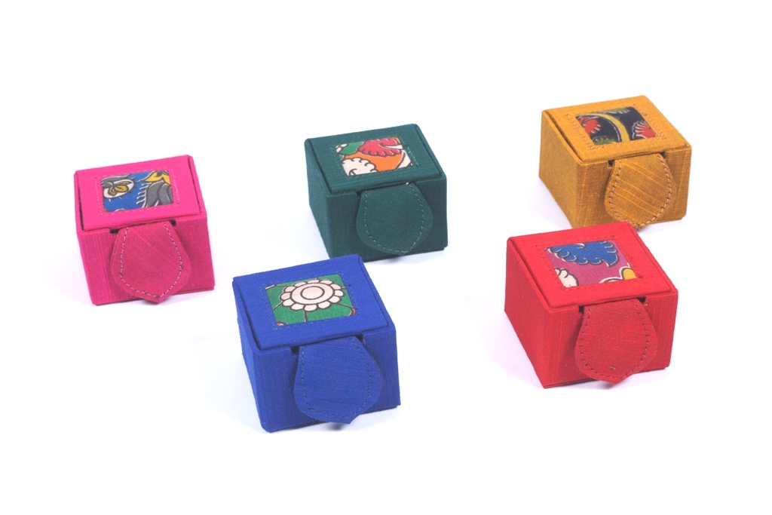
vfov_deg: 19.5
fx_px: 1501
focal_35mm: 70
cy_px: 258
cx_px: 386
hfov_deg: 28.8
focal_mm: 70
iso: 250
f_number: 16
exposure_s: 1/125
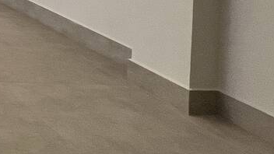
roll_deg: -0.5
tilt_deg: -2.9
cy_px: -128
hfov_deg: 20.2
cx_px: -258
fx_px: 421
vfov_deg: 16.9
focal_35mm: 58
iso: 125
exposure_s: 1/99
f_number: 1.8
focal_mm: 1.57
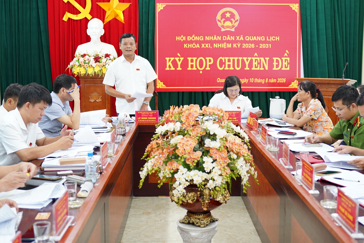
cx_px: 185
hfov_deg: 39.8
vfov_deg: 27.1
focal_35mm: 50
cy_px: 104
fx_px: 502
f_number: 2.8
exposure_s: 1/40
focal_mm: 36.5
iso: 640
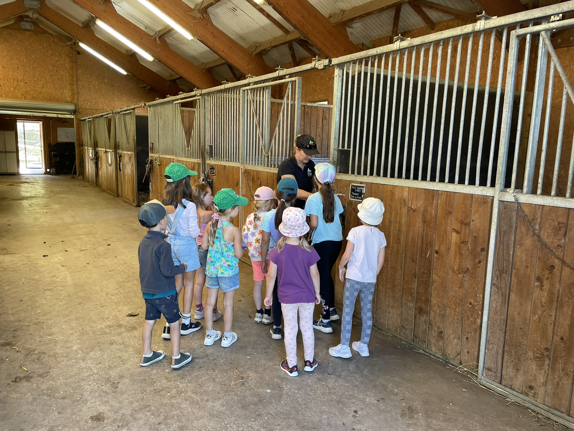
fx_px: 431
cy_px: 216
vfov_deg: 53.1
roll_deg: -1.3
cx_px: 287
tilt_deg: -9.0
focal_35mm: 26
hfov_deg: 67.3
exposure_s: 1/100
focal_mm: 4.2
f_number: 1.6
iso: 100
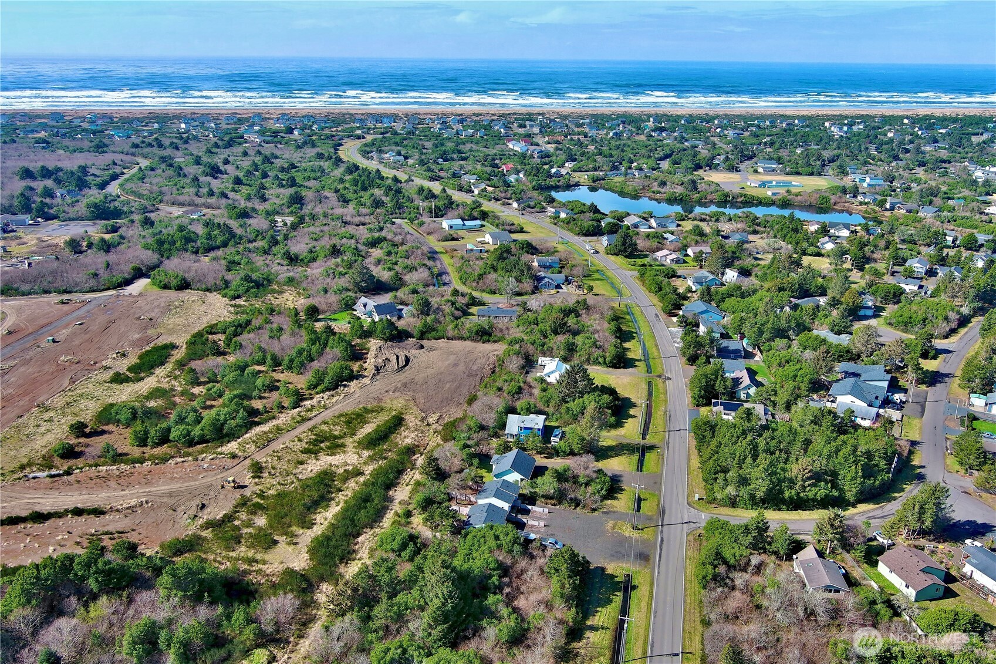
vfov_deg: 45.0
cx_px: 498
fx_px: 802
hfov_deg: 63.7
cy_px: 332
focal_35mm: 29
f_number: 2.8
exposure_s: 1/900
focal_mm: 10.57
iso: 100
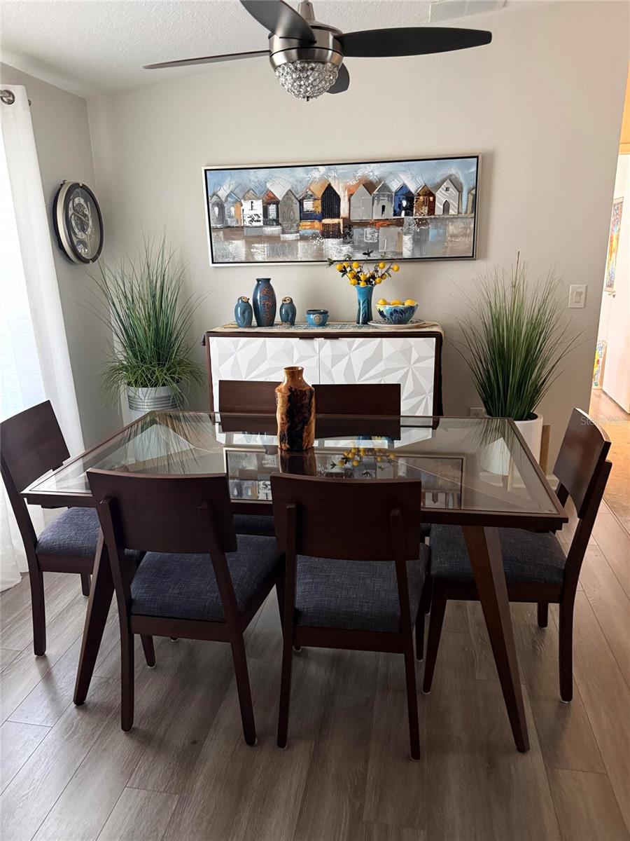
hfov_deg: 56.8
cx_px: 315
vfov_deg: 71.6
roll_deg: +1.5
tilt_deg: -15.6
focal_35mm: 24
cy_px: 420
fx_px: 582
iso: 800
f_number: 1.78
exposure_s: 1/40
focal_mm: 6.76
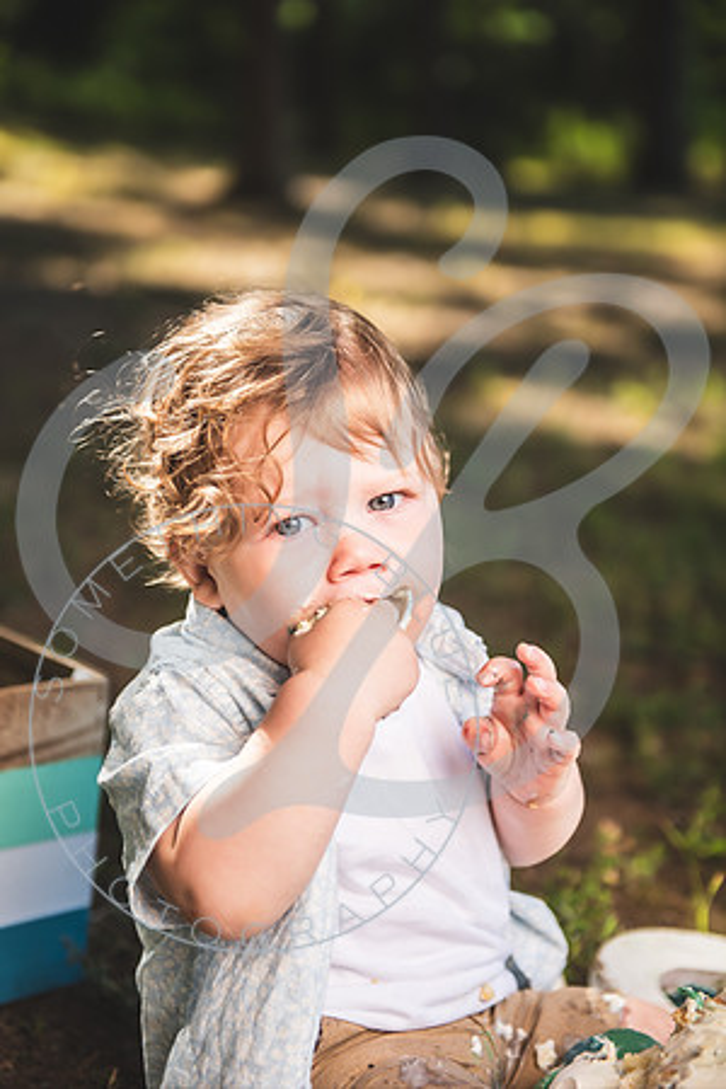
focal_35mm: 66
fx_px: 1996
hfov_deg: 20.6
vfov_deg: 30.5
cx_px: 363
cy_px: 544
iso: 100
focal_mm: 66
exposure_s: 1/800
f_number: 2.8
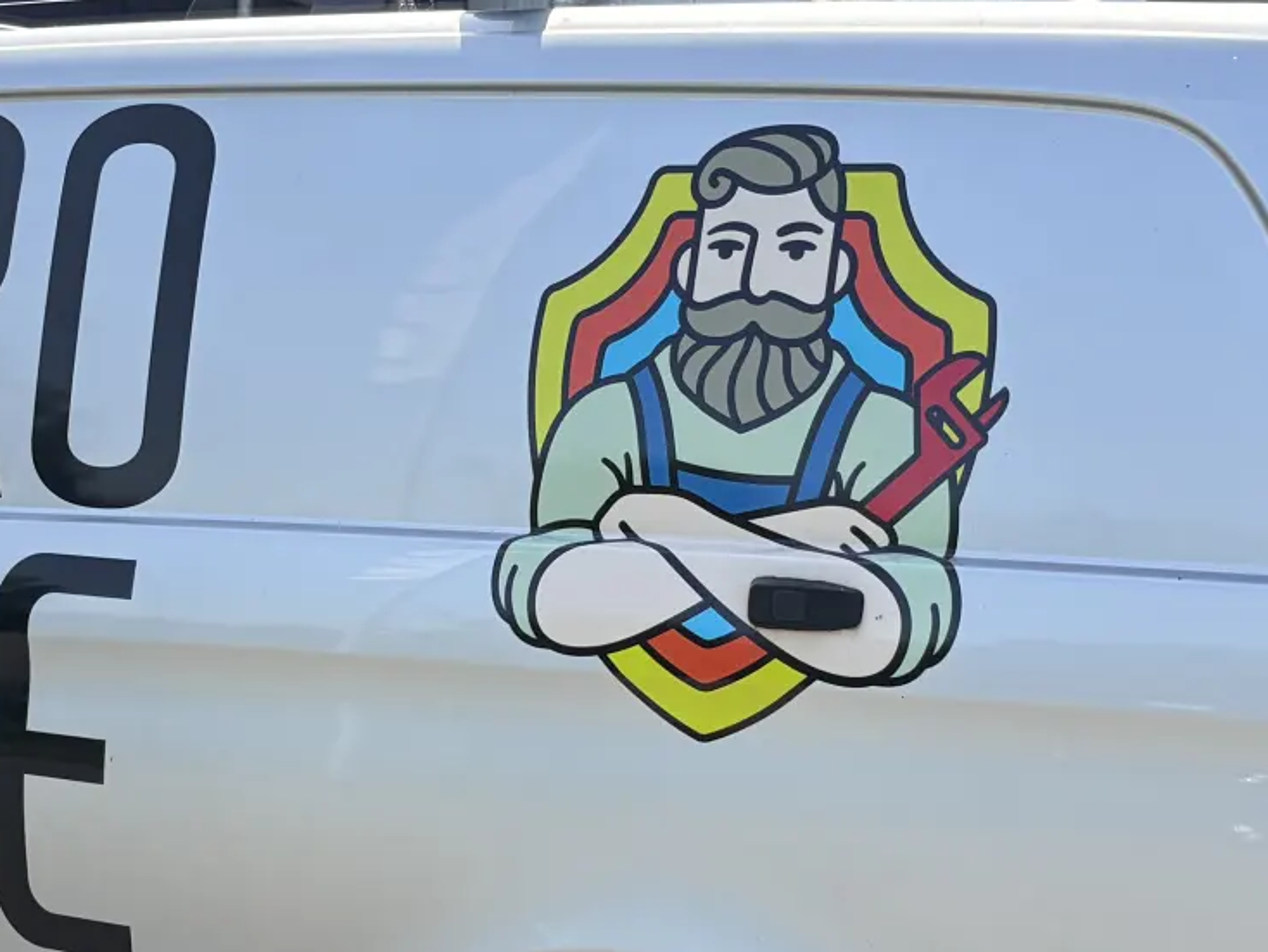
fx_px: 2492
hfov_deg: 28.3
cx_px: 411
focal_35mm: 68
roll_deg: -2.0
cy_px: 553
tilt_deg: -4.9
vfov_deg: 21.6
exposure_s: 1/1706
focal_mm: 5.96
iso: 50
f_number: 1.6
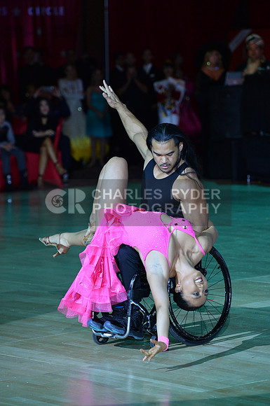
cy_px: 203
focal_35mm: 165
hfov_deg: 8.3
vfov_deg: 12.5
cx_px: 135
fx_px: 1862
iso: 2000
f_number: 5
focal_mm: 165
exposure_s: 1/250
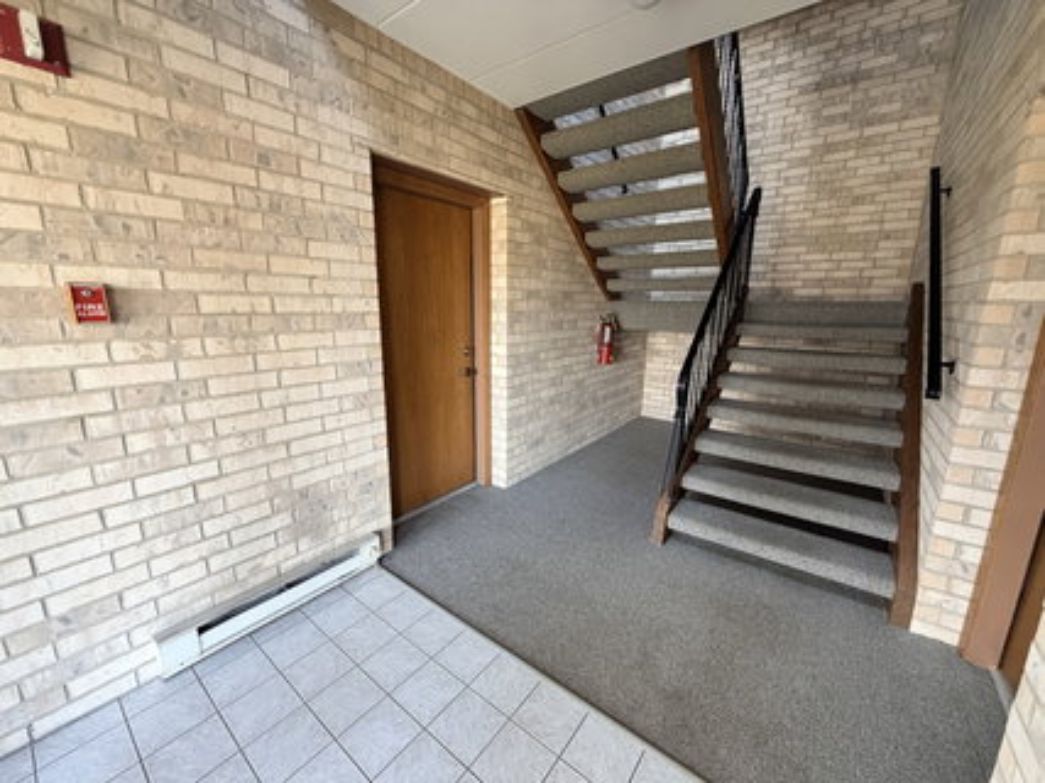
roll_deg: -0.7
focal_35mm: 14
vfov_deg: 85.6
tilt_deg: -12.3
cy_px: 392
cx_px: 522
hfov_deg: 102.1
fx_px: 423
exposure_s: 1/121
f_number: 2.2
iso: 320
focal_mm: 2.22
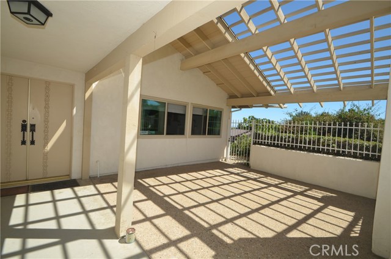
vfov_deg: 77.1
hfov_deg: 100.5
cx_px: 196
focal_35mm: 15
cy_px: 130
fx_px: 163
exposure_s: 1/200
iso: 100
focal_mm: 10
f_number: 8
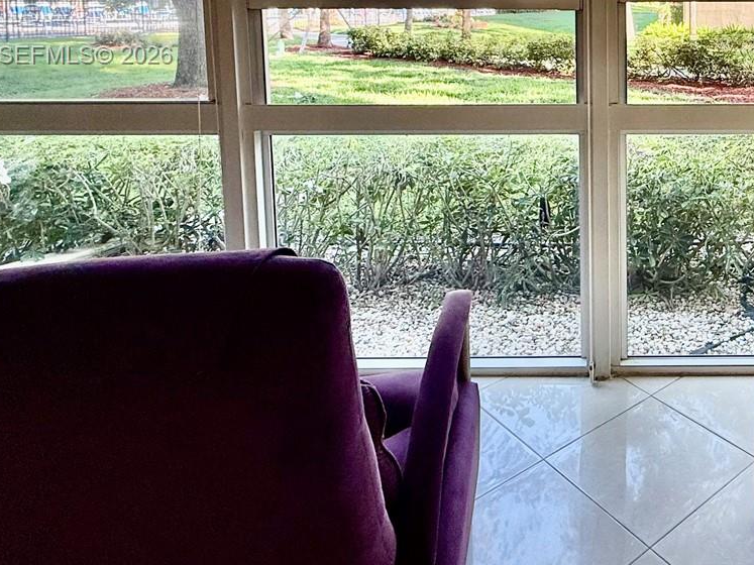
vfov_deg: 42.9
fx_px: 653
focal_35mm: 30
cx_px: 665
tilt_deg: -4.2
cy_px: 56
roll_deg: +0.0
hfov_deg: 53.3
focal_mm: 2.22
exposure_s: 1/100
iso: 64
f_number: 2.2
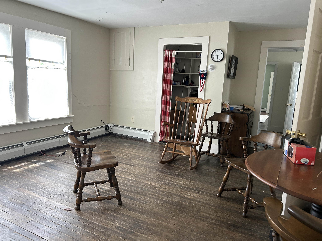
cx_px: 161
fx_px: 242
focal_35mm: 26
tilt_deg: -8.3
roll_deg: -2.8
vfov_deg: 53.1
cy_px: 120
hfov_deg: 67.3
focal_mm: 5.7
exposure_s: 1/121
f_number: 1.5
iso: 125
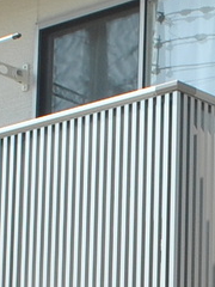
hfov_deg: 6.8
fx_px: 1797
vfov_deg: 8.9
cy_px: 420
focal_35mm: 217
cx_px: 195
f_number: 9
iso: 200
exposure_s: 1/320
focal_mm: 18
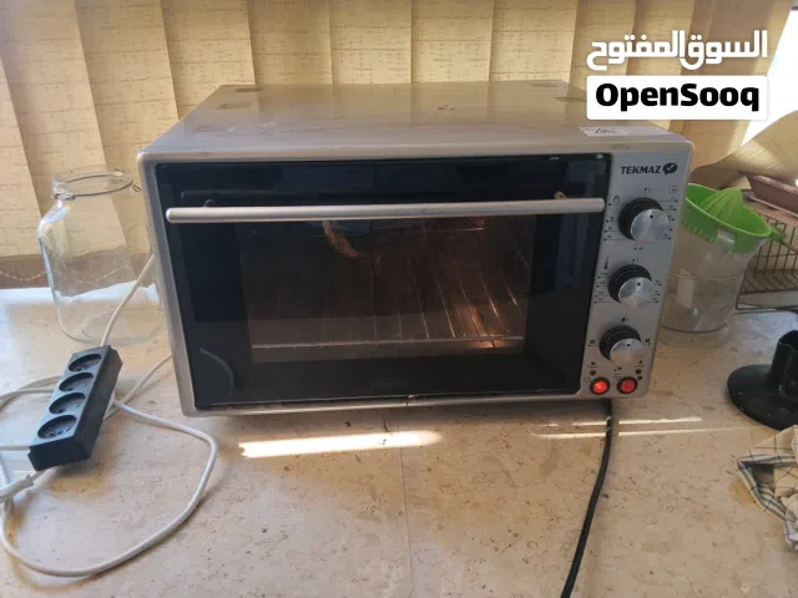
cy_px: 299
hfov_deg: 61.7
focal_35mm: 29
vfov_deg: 48.2
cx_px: 399
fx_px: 669
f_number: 1.8
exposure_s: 1/50
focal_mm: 3.96
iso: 80
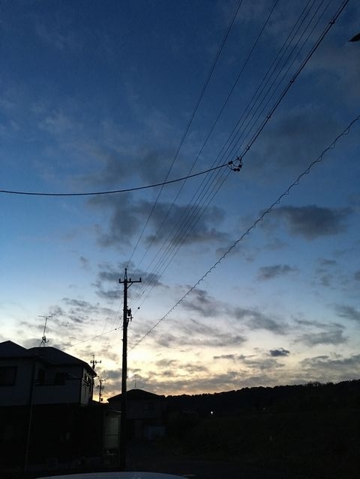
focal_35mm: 29
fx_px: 402
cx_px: 180
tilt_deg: +24.7
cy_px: 240
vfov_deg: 61.7
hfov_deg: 48.2
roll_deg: +3.0
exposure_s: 1/17
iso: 200
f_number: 2.2
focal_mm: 4.15
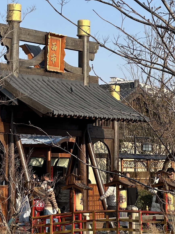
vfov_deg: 14.9
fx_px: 890
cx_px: 45
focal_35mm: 132
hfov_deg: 11.2
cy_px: 52
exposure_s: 1/570
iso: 32
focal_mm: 9
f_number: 2.8
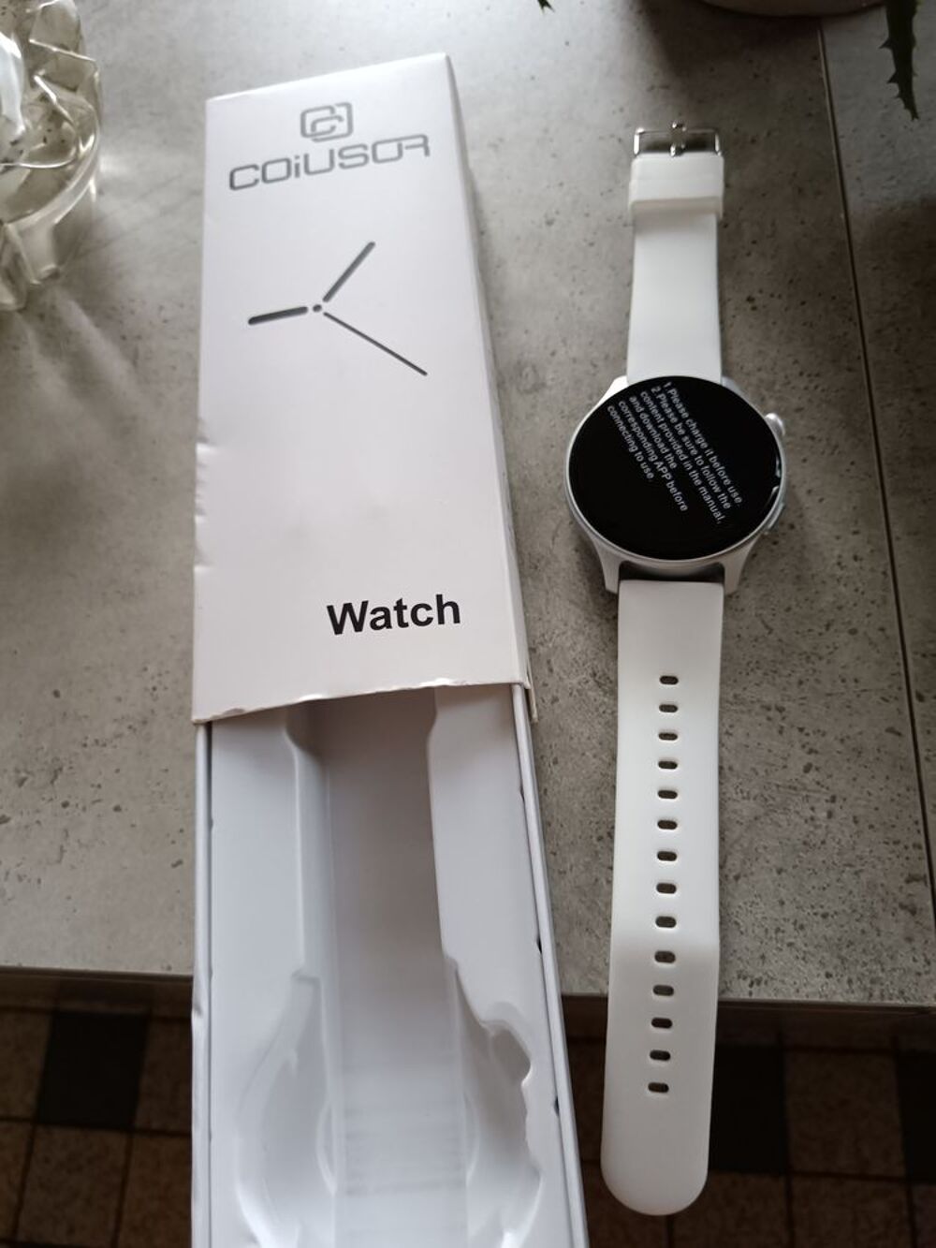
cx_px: 468
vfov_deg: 65.3
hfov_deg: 51.4
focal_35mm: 27
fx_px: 973
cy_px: 624
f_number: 1.9
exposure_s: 1/100
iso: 668
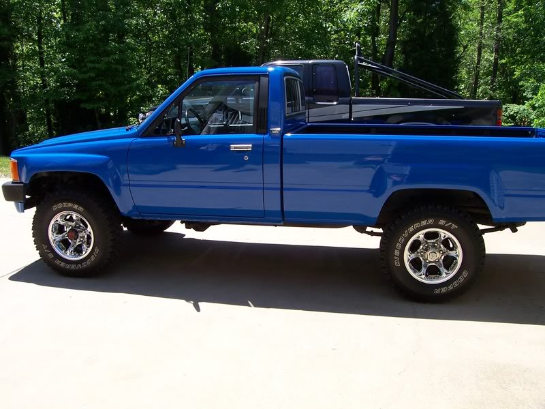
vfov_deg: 41.8
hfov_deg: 54.0
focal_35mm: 34
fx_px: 535
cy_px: 204
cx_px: 272
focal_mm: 5.6
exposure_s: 1/250
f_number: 5.6
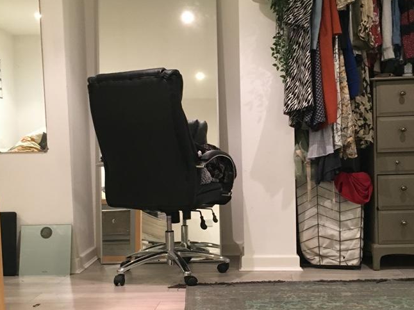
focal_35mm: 46
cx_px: 229
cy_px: 192
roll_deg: +0.3
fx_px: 550
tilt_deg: -3.2
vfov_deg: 31.4
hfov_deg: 41.2
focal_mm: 4.15
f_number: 2.2
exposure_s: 1/17
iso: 250
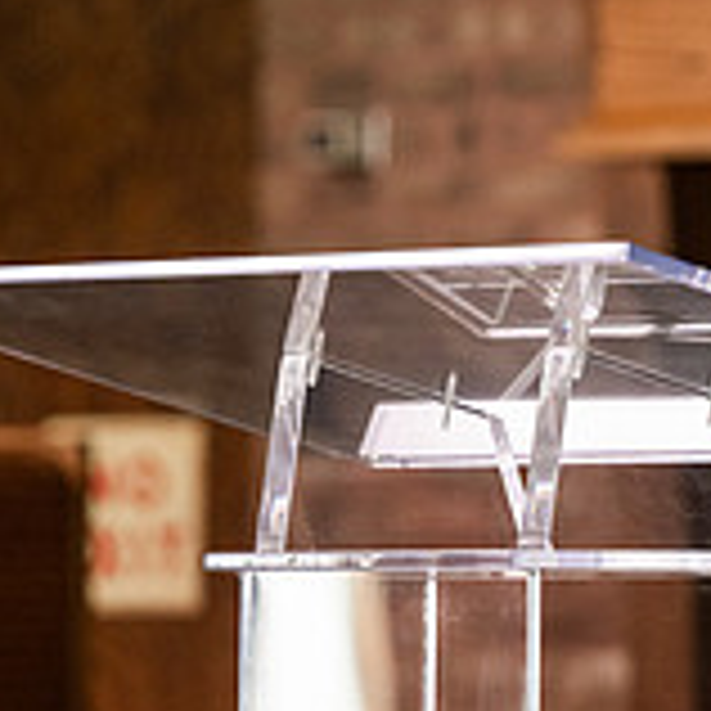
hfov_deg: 3.9
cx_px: 824
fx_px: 10527
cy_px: -20
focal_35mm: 453
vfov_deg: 3.9
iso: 2500
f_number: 3.2
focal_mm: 145
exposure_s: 1/200
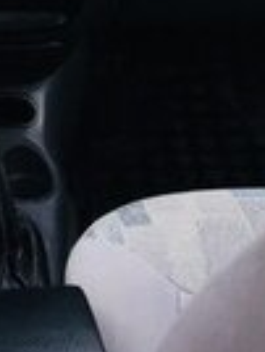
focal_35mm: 107
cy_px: -231
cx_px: 5
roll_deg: -2.1
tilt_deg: -13.4
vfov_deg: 16.2
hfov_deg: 13.7
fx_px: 1089
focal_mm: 4.15
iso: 32
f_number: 2.2
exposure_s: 1/100
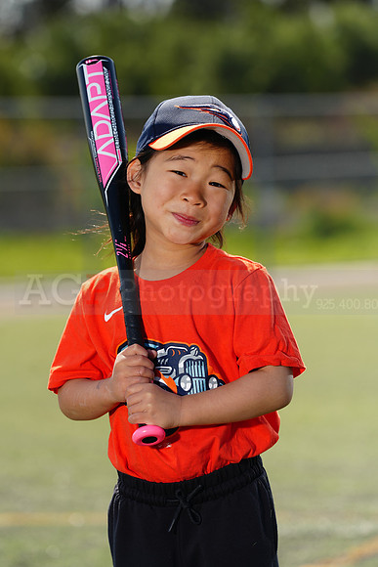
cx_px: 189
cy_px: 284
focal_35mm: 197
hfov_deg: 7.0
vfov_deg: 10.4
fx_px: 3101
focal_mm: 197
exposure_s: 1/250
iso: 50
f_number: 5
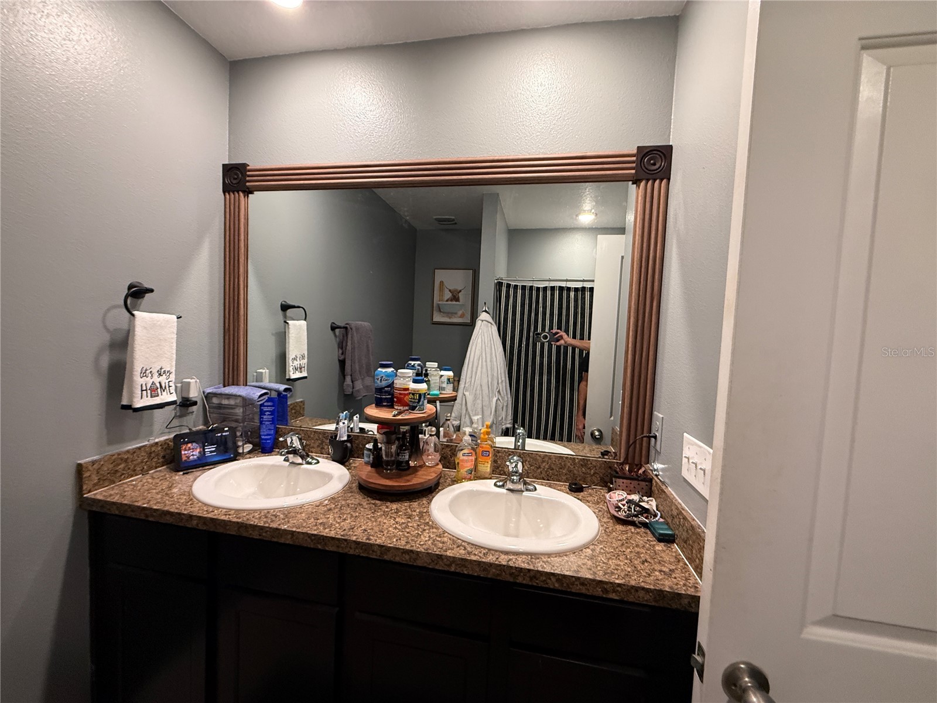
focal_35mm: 14
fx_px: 379
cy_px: 352
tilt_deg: -2.0
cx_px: 468
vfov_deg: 85.7
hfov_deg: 102.1
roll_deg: -2.6
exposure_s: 1/60
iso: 400
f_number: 2.2
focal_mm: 2.22
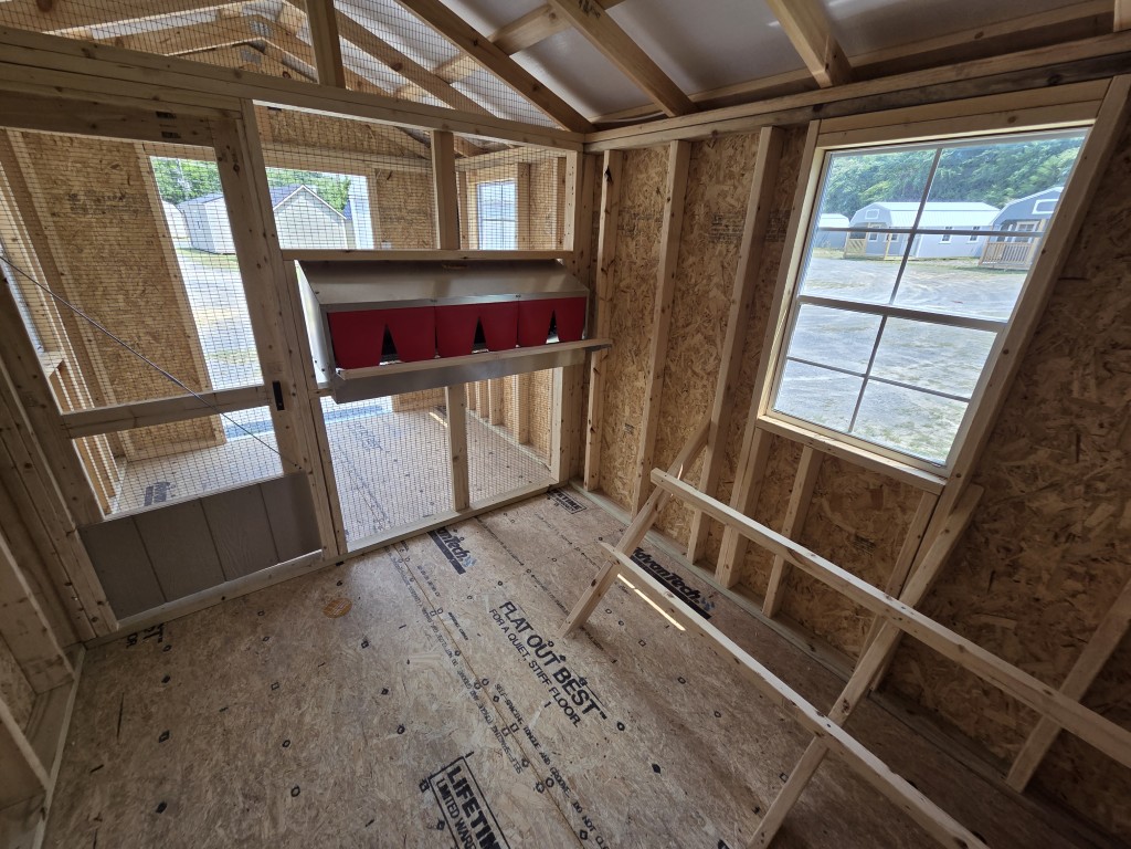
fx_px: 425
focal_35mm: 13
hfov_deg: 106.2
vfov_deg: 89.9
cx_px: 566
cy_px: 424
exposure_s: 1/300
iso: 50
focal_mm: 2.2
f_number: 2.2
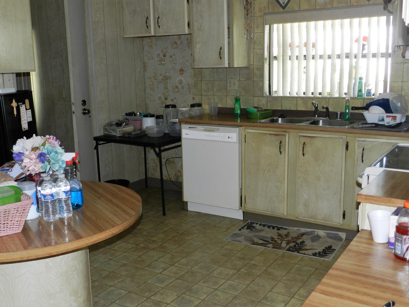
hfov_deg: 49.0
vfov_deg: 37.7
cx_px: 204
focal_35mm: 38
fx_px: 449
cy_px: 154
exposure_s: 1/30
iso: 200
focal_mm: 6.7
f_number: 4
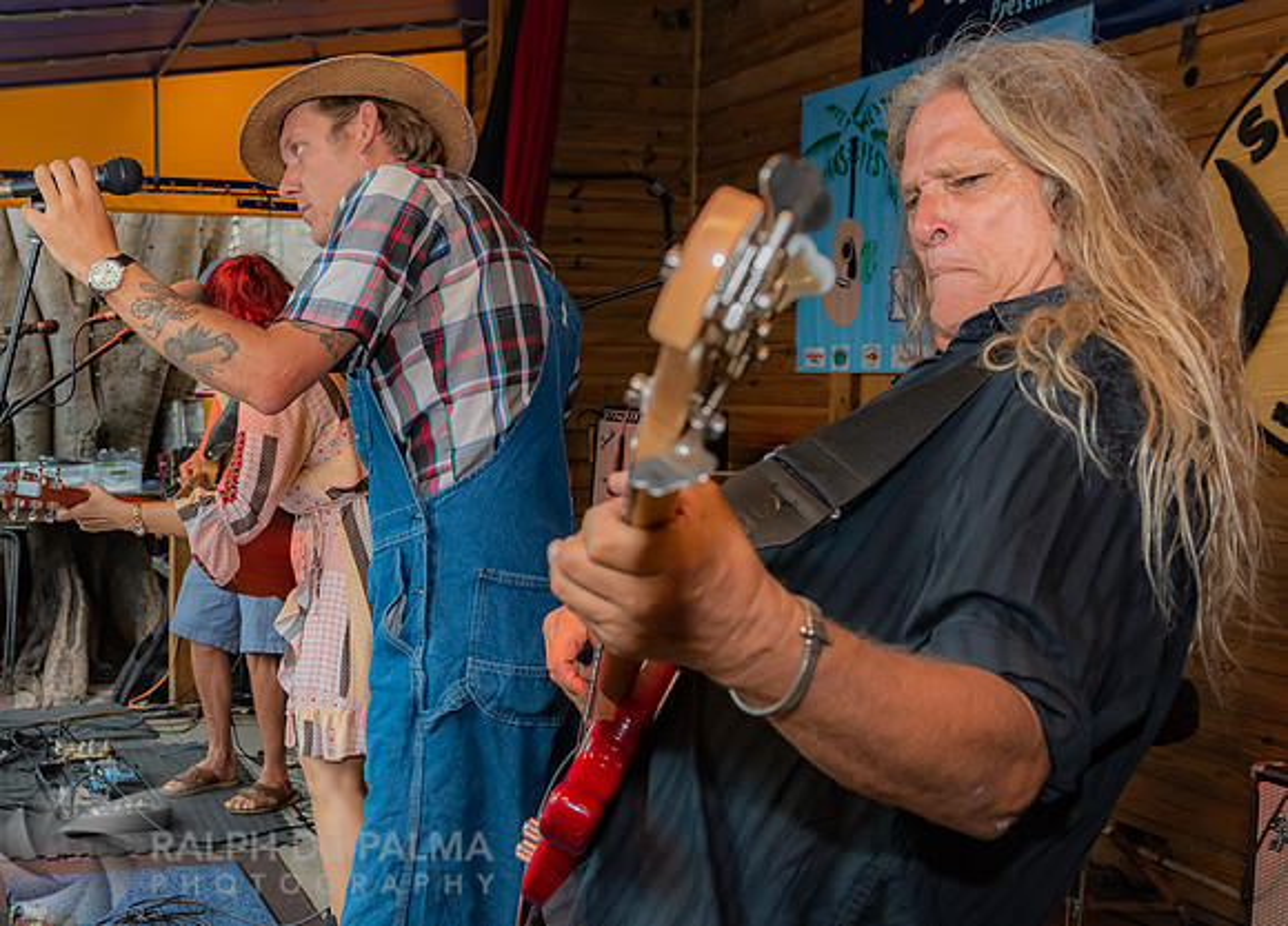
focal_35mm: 42
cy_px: 477
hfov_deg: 44.3
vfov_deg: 33.4
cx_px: 381
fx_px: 1544
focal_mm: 29
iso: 800
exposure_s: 1/160
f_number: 5.6
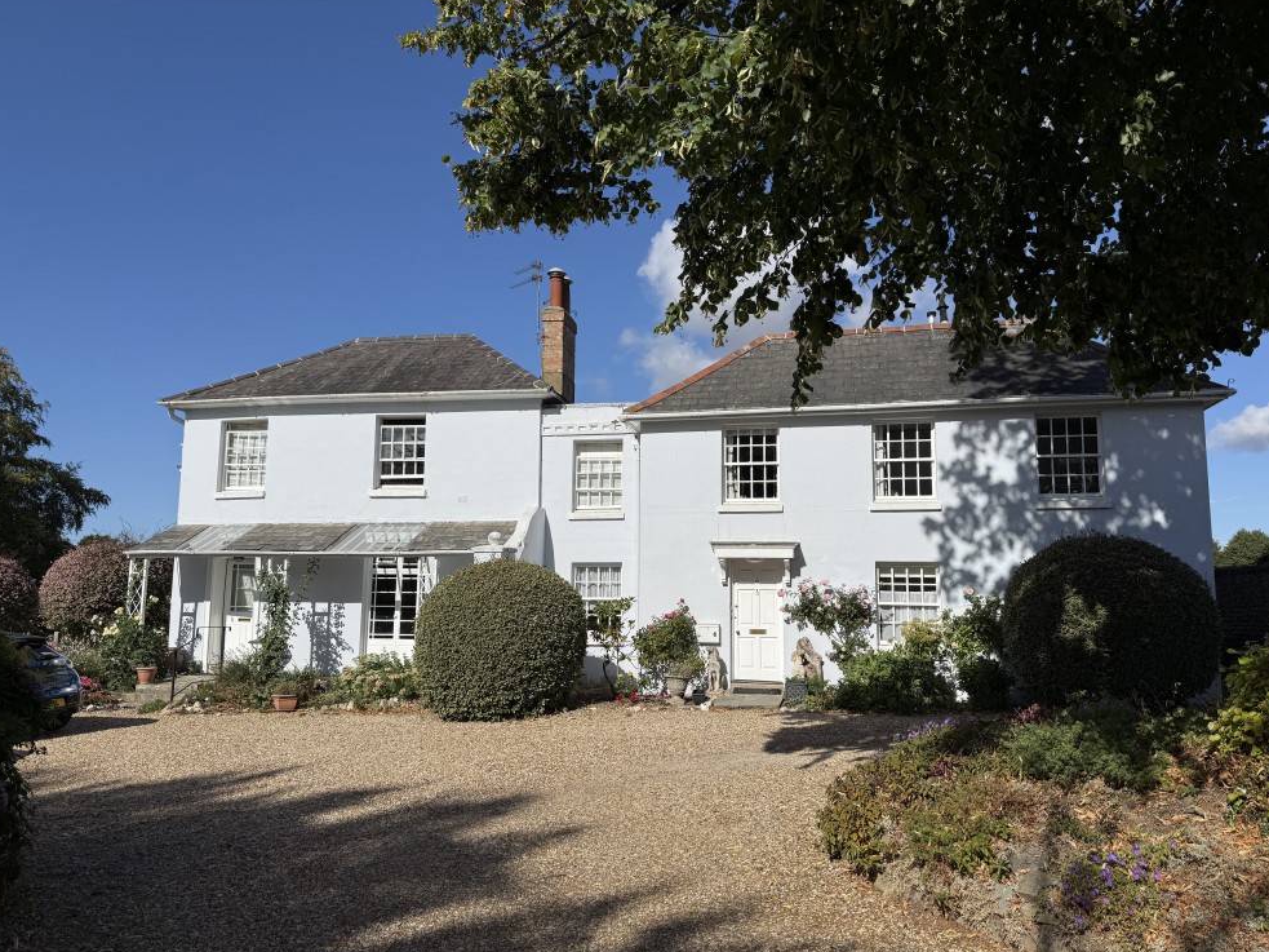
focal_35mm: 25
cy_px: 482
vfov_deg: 54.9
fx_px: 916
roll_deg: -1.0
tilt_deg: +7.9
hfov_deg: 69.4
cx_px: 648
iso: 80
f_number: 1.78
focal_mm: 6.76
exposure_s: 1/10309
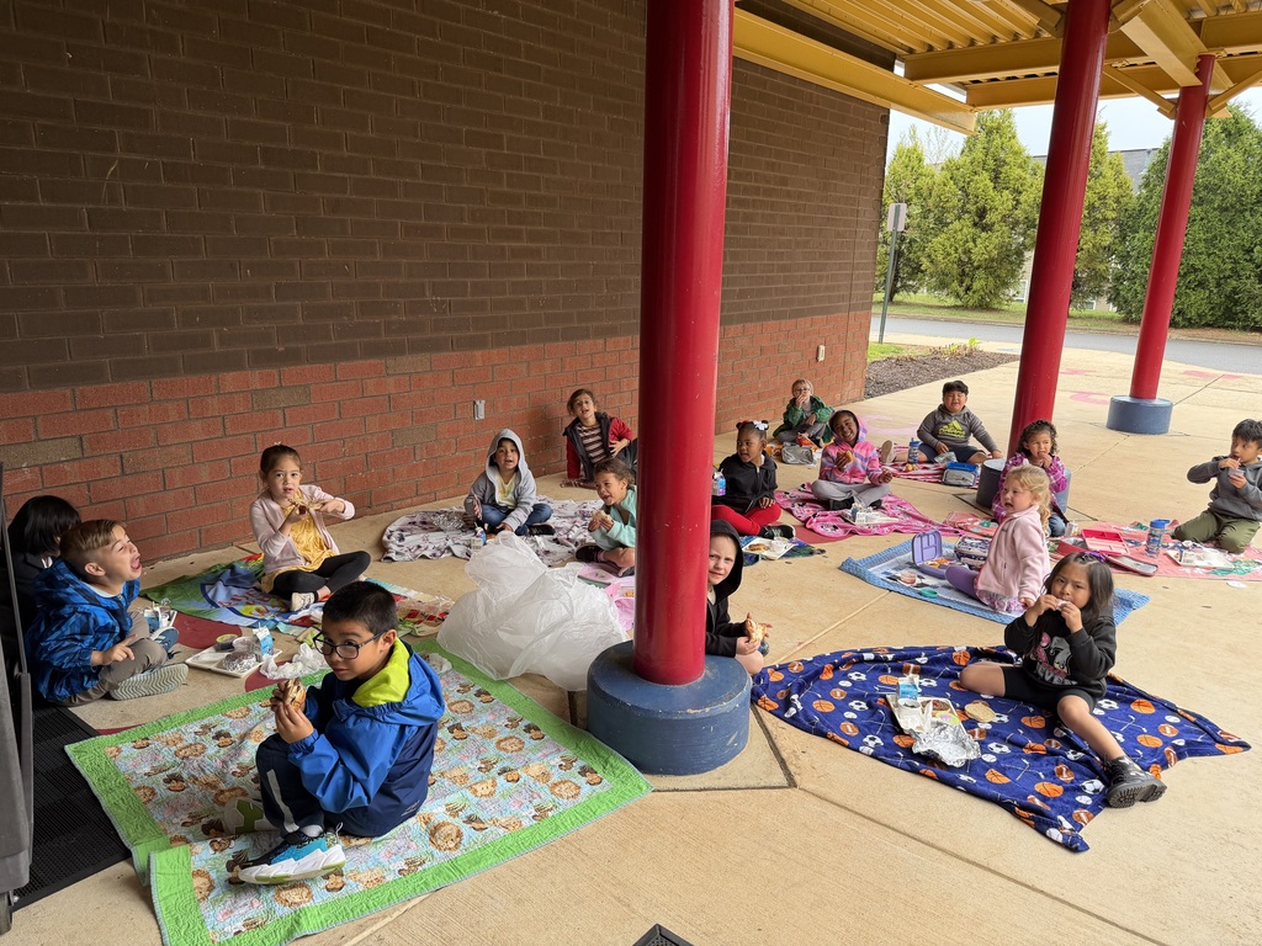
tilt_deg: -15.4
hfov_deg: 71.6
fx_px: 875
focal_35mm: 24
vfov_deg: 56.8
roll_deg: -1.0
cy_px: 473
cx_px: 631
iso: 100
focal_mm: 6.76
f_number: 1.78
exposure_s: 1/708
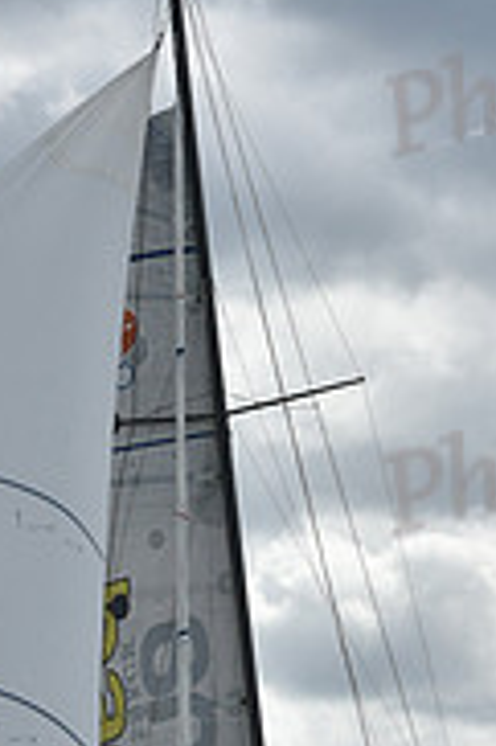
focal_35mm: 313
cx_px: 174
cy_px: 701
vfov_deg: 6.6
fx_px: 6481
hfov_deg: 4.4
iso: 320
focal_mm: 98
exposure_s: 1/1000
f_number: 11
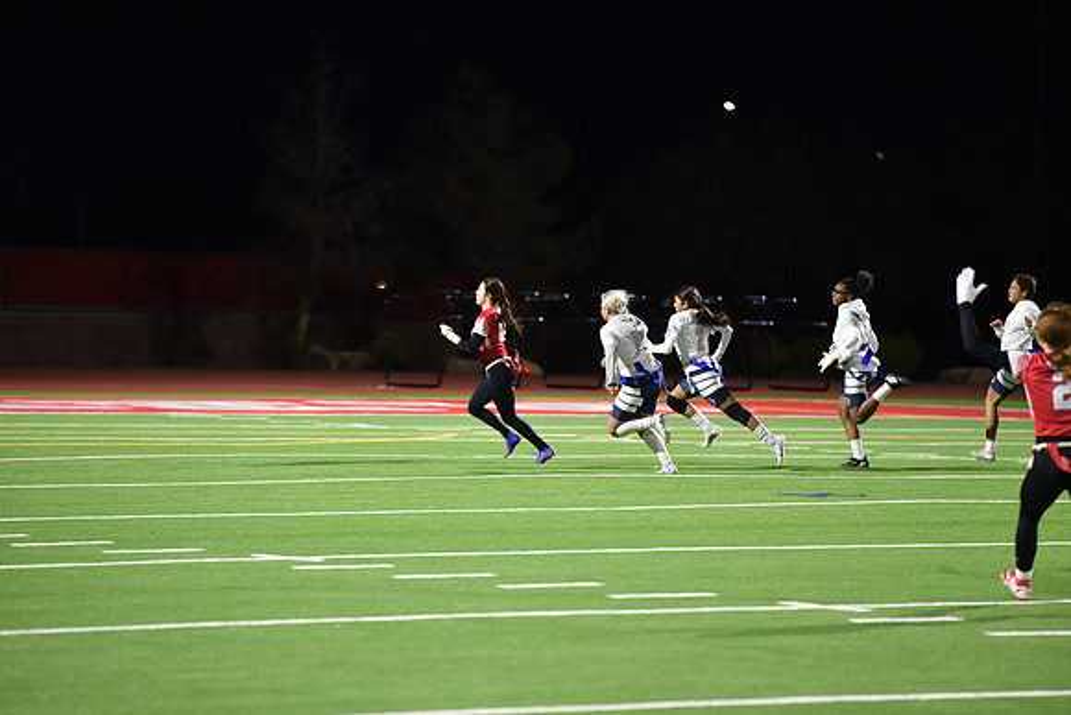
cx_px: 536
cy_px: 358
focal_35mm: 200
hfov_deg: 10.3
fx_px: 5951
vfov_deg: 6.9
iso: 5600
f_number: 2.8
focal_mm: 200
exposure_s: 1/500
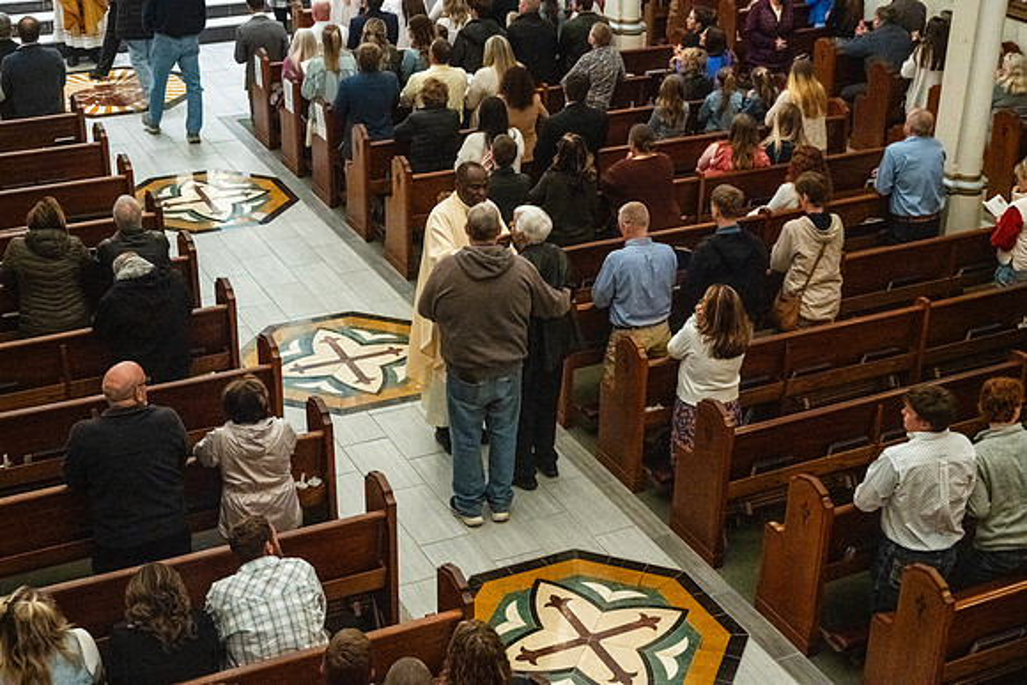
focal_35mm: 53
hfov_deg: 37.5
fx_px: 1512
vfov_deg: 25.5
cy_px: 342
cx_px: 514
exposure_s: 1/60
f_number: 9
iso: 5000
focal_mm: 53
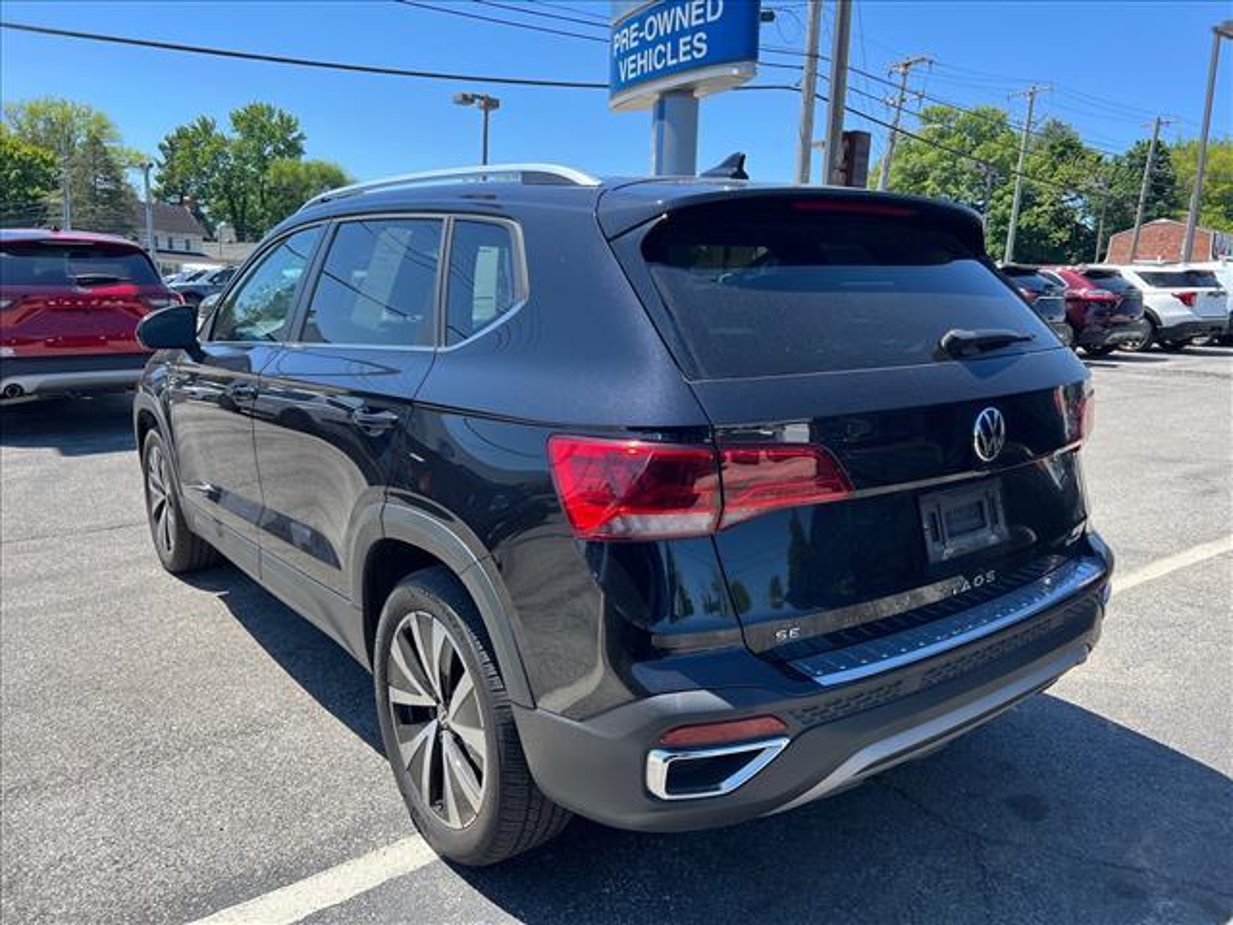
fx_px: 926
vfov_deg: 53.1
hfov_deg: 67.3
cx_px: 616
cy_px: 462
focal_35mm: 26
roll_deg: -3.7
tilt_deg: -8.7
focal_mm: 5.7
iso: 50
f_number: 1.5
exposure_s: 1/1511
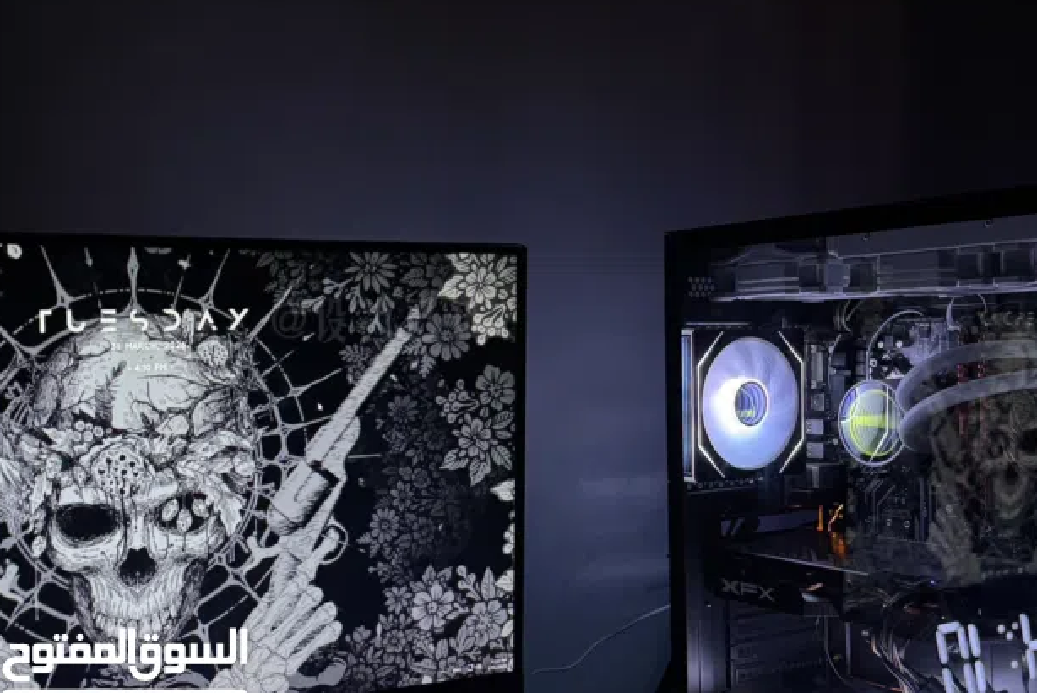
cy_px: 384
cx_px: 502
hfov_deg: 69.3
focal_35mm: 26
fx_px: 749
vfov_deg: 49.5
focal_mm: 6.76
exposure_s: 1/60
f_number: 1.78
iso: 320
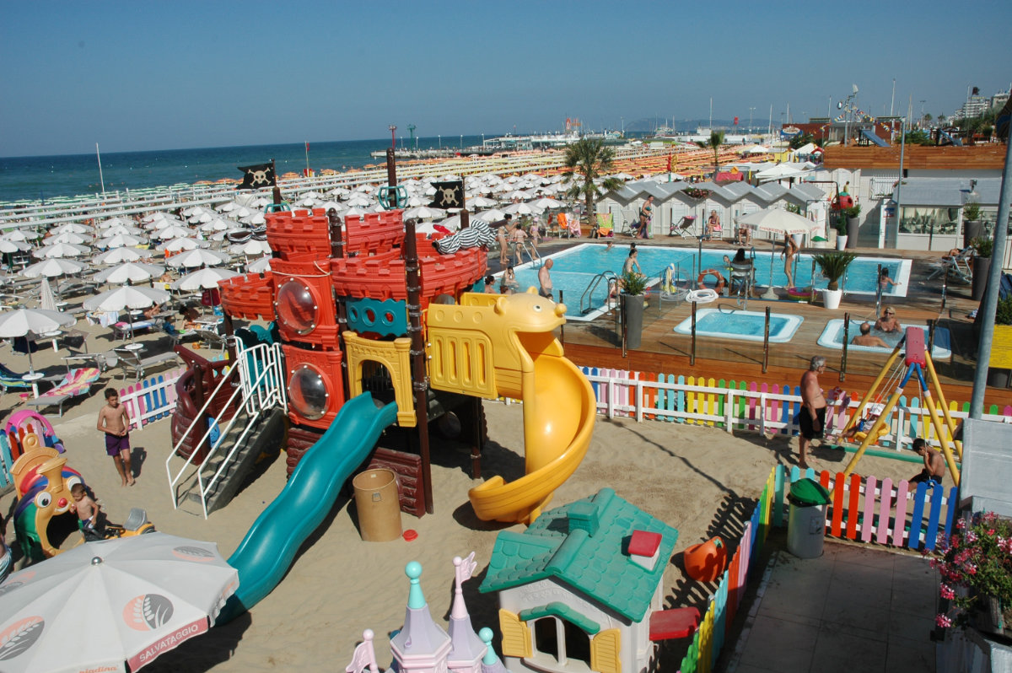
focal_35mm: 27
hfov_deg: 67.4
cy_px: 336
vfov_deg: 47.9
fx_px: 758
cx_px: 506
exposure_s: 1/500
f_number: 11
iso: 200
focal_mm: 18
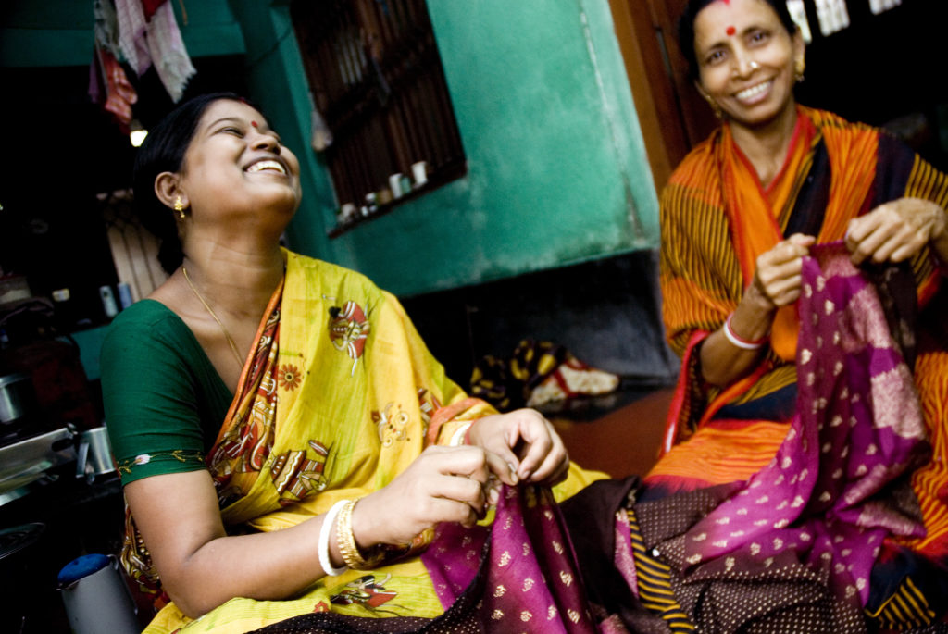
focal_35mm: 27
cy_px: 317
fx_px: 712
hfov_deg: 67.3
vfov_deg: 48.0
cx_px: 474
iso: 200
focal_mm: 18
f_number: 3.5
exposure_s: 1/30
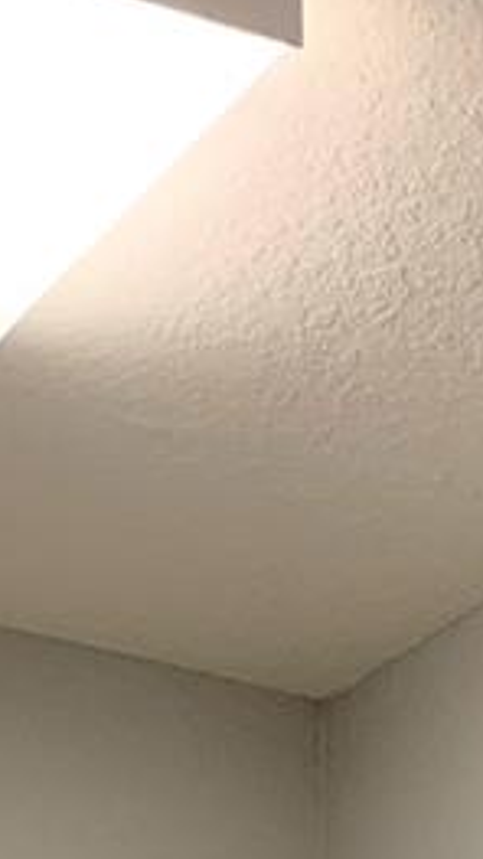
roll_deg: -1.8
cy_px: 1839
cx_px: 519
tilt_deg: -0.7
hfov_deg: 9.3
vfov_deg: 13.6
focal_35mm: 129
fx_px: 2936
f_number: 1.8
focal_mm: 4.25
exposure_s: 1/60
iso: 80
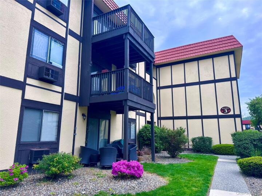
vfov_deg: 56.8
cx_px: 131
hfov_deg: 71.6
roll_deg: +0.7
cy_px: 98
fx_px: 182
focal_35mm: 24
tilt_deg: +13.0
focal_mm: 6.86
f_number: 1.78
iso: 80
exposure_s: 1/650
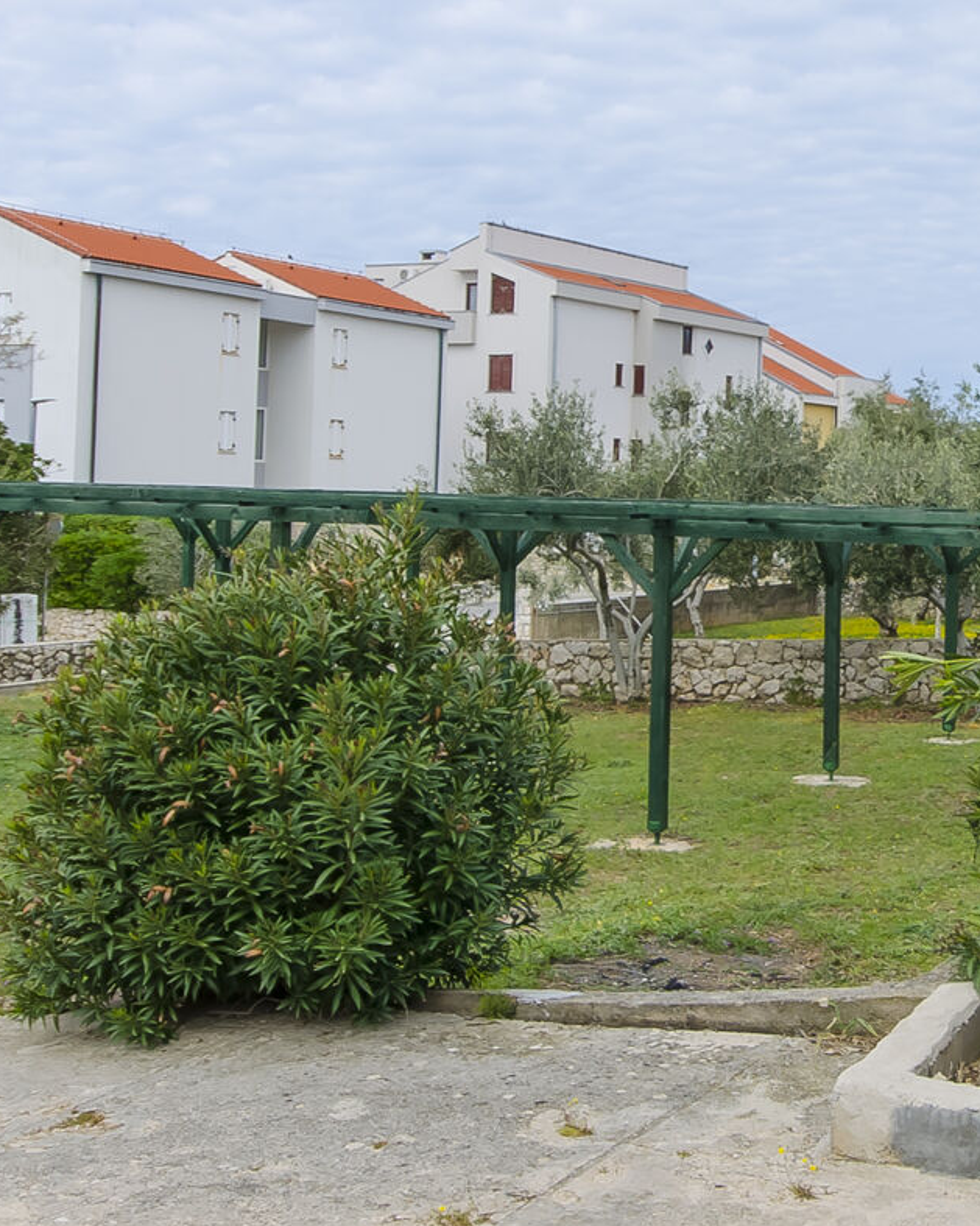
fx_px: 1814
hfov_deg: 29.2
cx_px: 852
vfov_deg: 37.1
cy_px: 459
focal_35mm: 50
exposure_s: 1/250
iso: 100
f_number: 8
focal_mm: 10
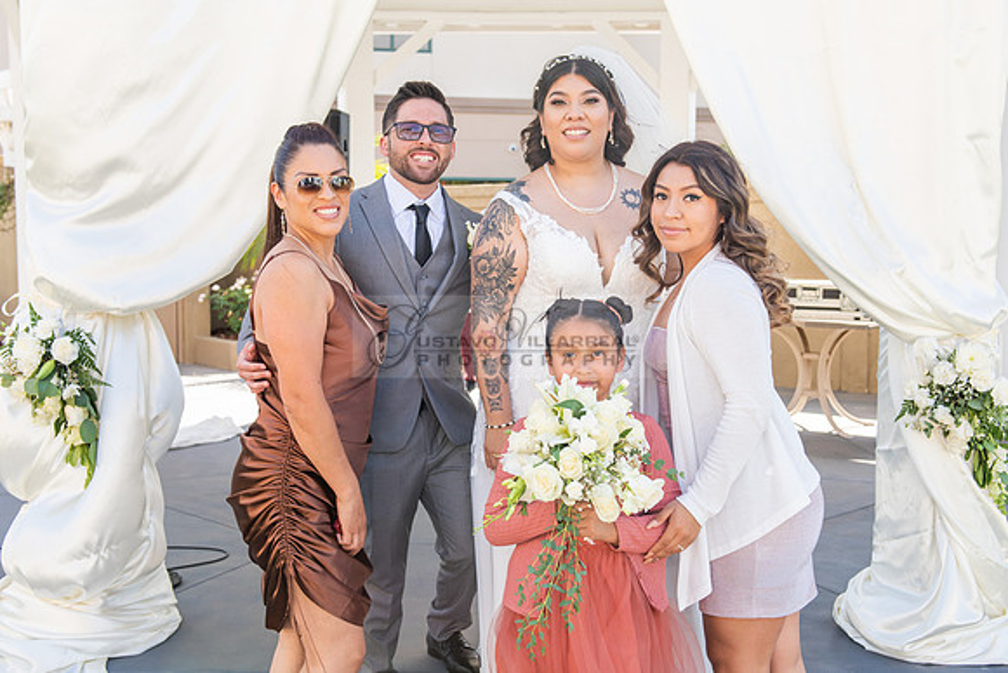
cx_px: 504
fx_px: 1225
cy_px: 336
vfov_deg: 30.7
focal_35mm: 44
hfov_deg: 44.7
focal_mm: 38
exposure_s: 1/125
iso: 100
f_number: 5
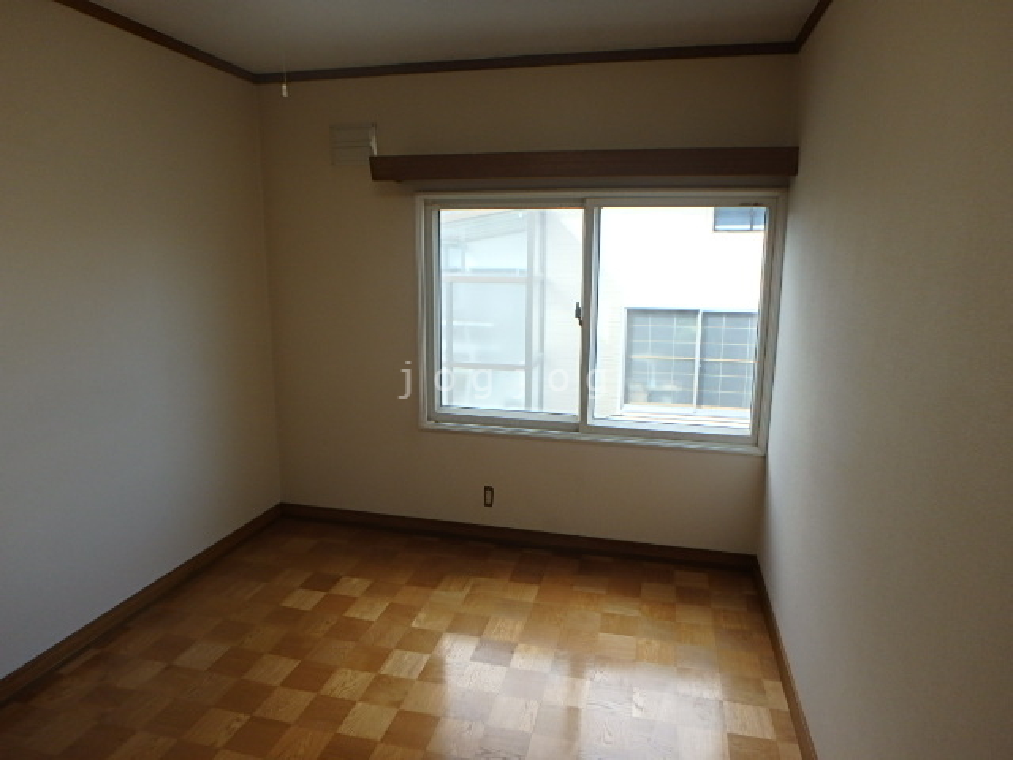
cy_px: 380
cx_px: 506
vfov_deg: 63.4
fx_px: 615
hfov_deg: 79.0
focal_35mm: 21
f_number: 3.5
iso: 125
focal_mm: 3.7
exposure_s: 1/60
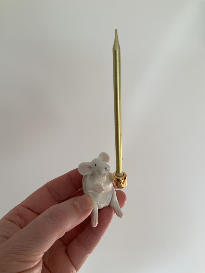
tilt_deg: -25.6
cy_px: 136
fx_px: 229
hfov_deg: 48.2
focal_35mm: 29
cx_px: 102
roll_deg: +0.9
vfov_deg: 61.7
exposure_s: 1/100
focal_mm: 3
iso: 25
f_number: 1.8
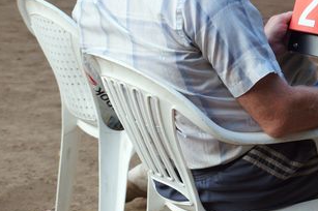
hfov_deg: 11.9
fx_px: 1509
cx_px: 340
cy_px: 36
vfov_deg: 8.0
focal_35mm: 171
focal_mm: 50
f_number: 5
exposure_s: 1/80
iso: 250
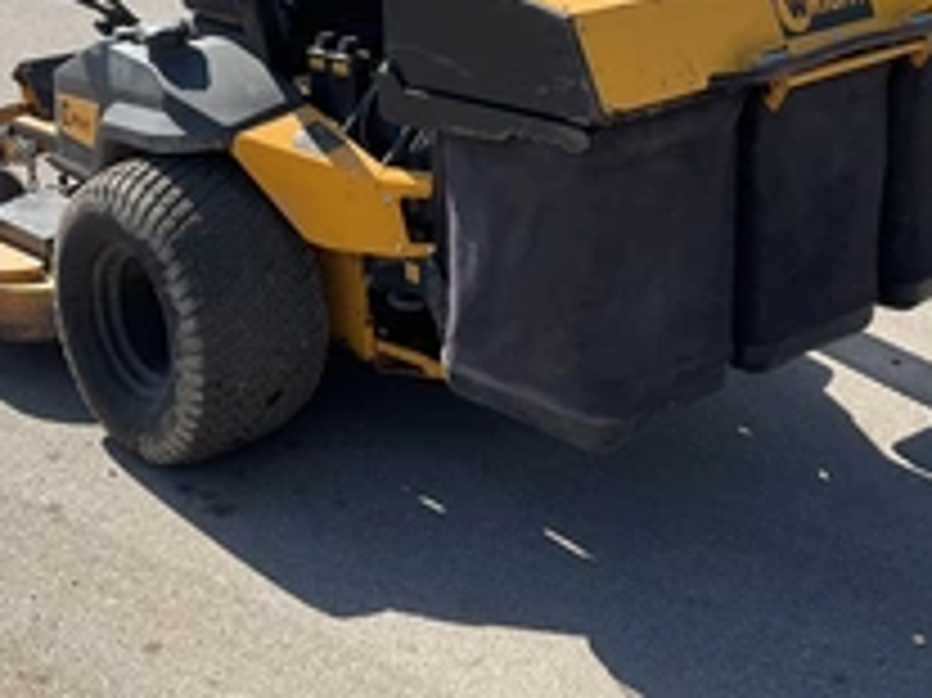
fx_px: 1507
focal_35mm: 56
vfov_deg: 25.1
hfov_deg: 34.4
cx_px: 437
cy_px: 41
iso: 25
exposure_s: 1/1195
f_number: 1.8
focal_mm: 3
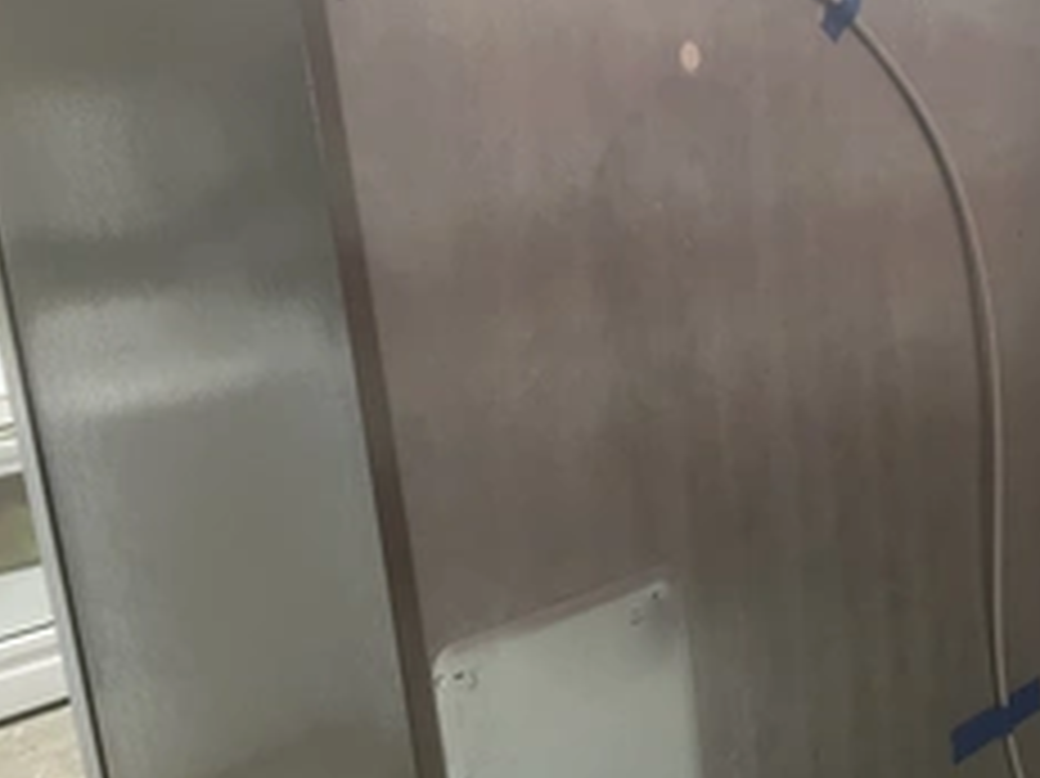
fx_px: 1351
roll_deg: +7.0
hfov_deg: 41.7
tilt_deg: -9.6
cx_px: 662
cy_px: 378
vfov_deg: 32.2
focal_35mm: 45
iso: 200
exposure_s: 1/60
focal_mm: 5.1
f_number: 1.6
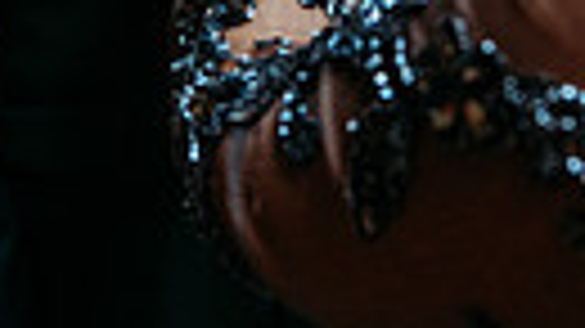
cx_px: 250
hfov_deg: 24.4
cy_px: -297
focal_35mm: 87
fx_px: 1349
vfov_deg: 12.5
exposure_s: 1/320
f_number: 2.8
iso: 2000
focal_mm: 24
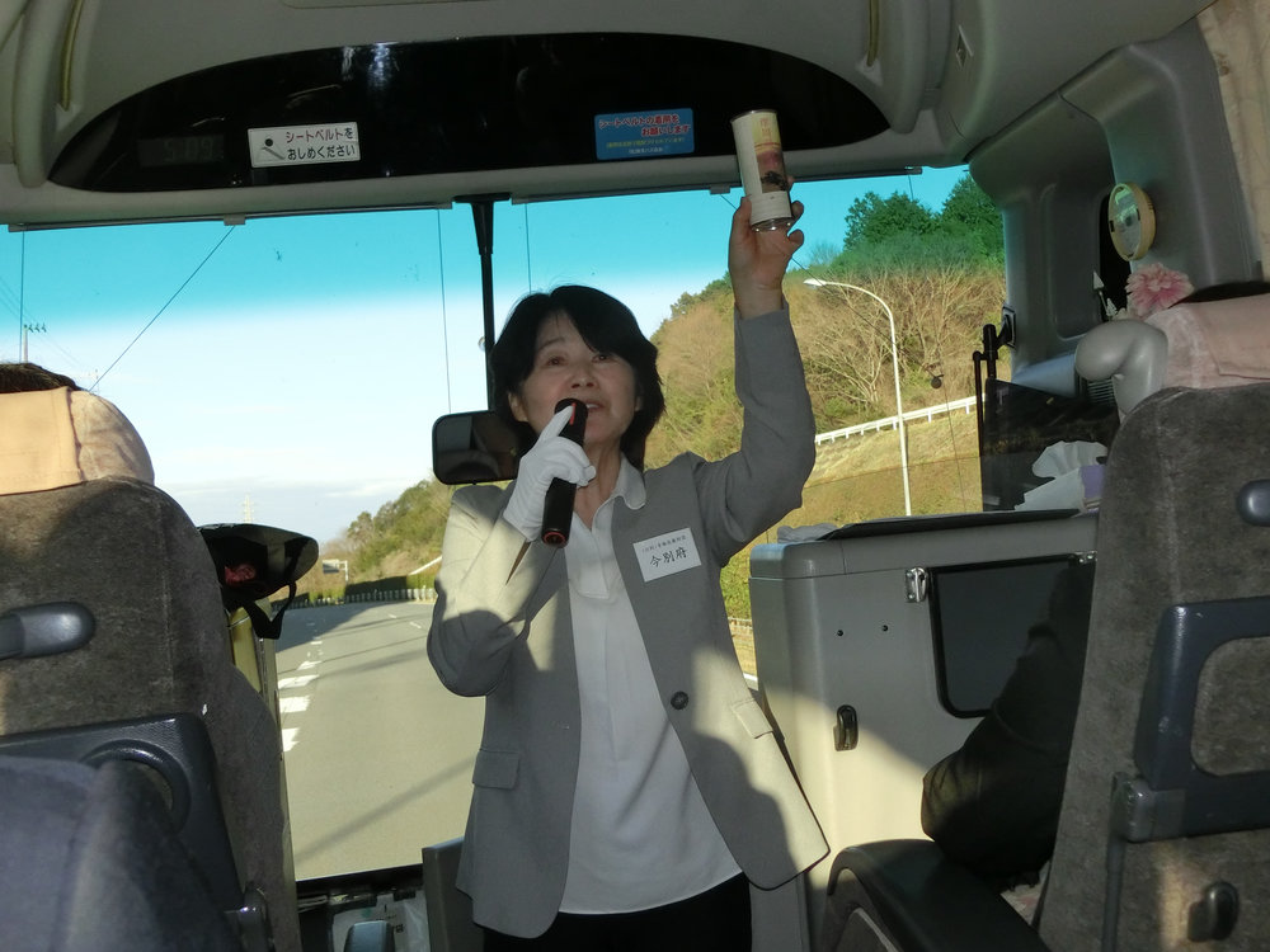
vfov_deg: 32.2
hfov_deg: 42.1
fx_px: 1651
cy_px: 476
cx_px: 635
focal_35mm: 45
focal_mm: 8
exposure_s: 1/1000
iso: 320
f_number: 4.4
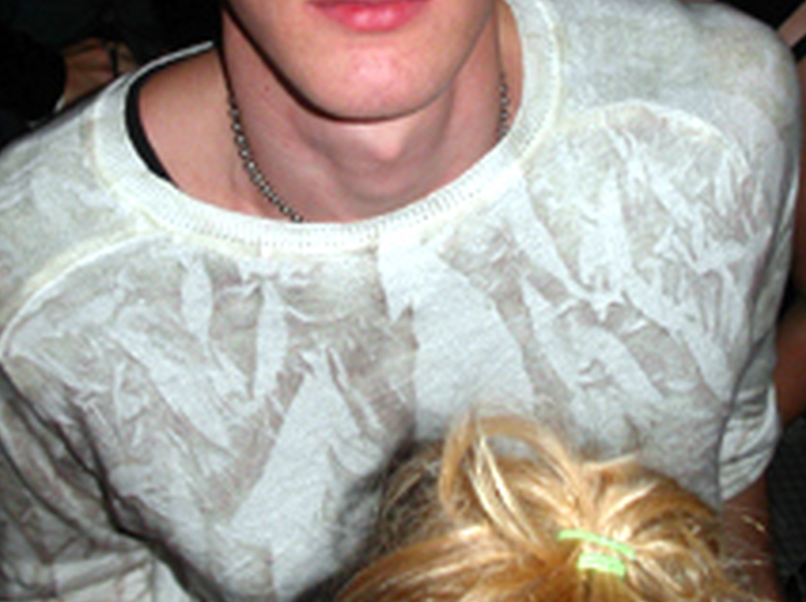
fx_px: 1674
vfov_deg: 20.2
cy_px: 144
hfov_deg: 27.1
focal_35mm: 72
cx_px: 414
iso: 100
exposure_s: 1/30
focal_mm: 7.8
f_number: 2.8
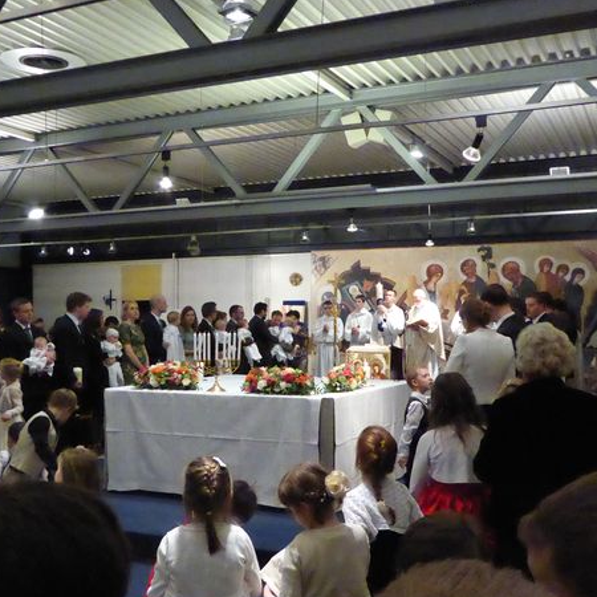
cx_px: 300
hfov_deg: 42.8
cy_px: 314
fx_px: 761
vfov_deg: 42.8
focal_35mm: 39
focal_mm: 5.4
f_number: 3.5
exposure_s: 1/80
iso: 3200
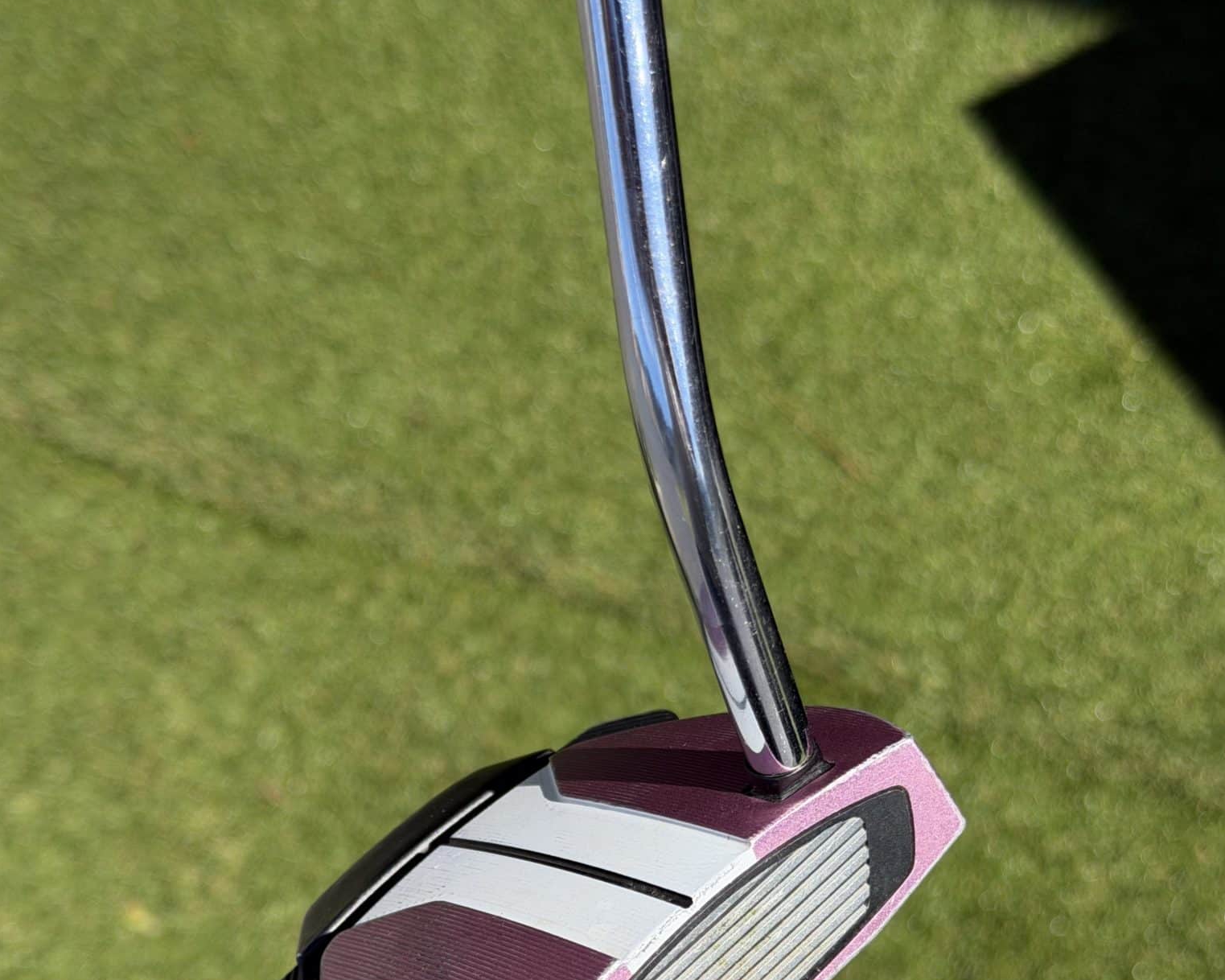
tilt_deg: -61.1
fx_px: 2284
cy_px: 772
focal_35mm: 63
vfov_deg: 23.9
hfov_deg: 30.0
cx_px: 615
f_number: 1.78
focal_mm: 6.76
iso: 64
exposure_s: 1/2762
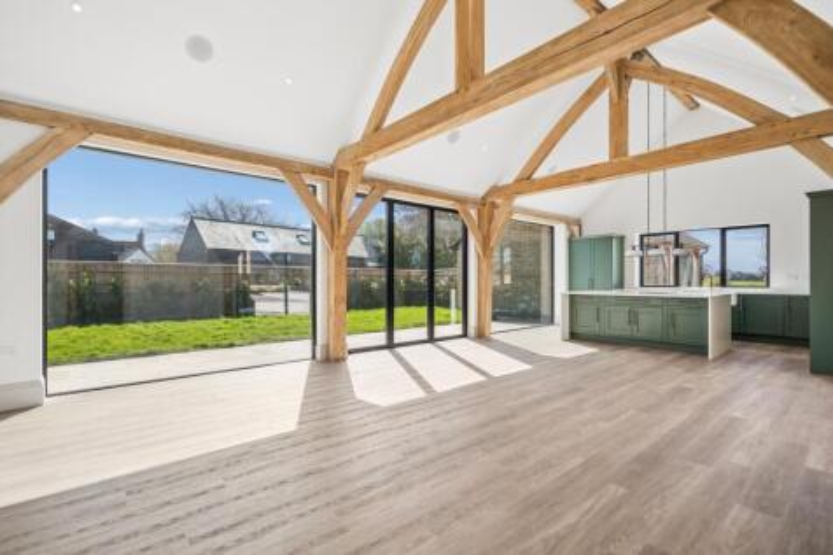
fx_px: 370
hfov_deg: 96.8
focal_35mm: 16
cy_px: 278
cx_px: 416
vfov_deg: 73.7
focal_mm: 16
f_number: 6.3
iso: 640
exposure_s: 1/500
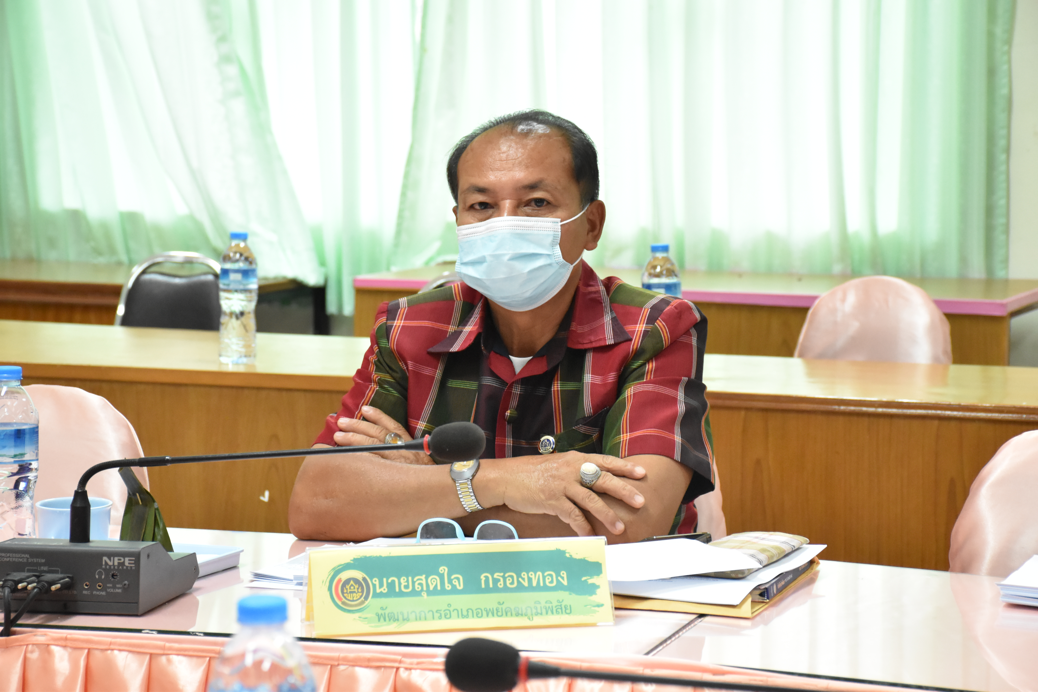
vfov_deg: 13.8
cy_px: 346
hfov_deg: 20.6
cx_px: 519
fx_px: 2854
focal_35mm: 99
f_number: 7.1
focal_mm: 66
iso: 4000
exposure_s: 1/80
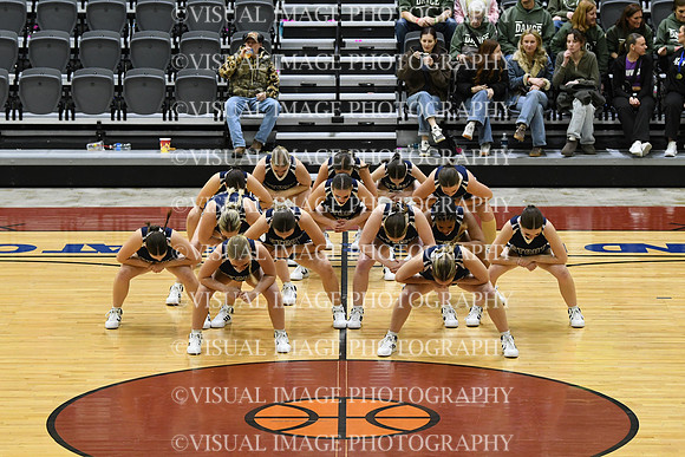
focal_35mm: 147
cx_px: 342
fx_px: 2798
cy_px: 228
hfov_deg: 14.0
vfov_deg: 9.3
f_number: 4
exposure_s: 1/250
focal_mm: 98
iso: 3200
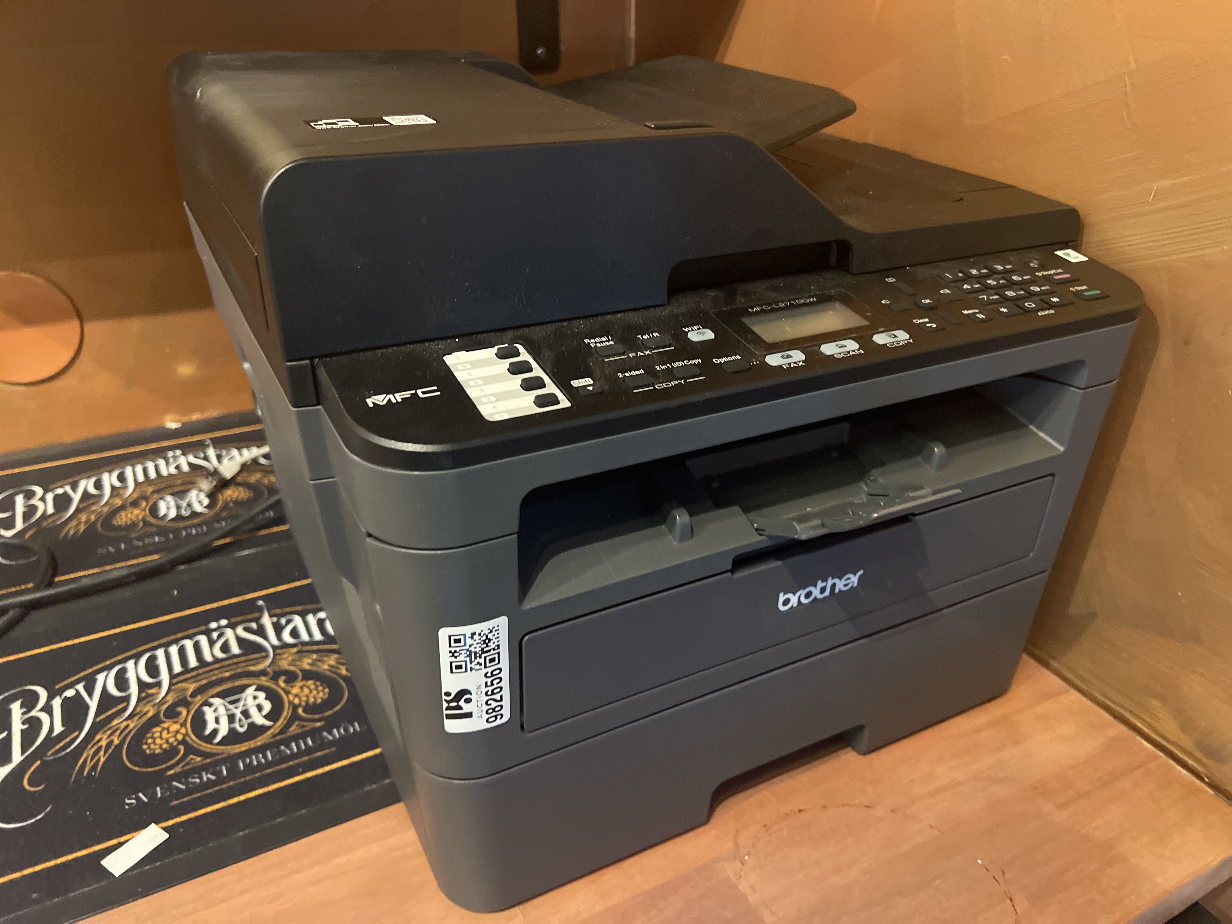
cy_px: 462
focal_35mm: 26
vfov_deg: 53.1
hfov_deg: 67.3
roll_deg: -1.5
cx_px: 616
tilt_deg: -29.2
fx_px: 925
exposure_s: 1/33
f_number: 1.5
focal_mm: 5.7
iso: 640
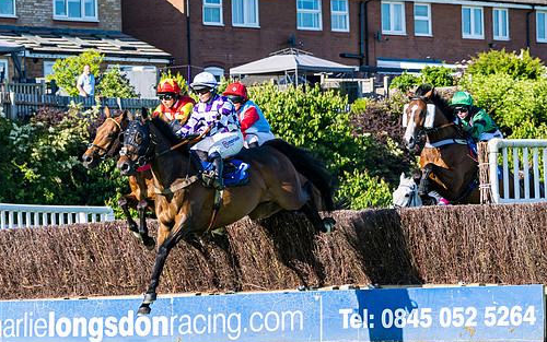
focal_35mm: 248
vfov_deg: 5.3
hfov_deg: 8.5
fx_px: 3699
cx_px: 301
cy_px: 223
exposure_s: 1/1600
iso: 200
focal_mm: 86
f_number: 4
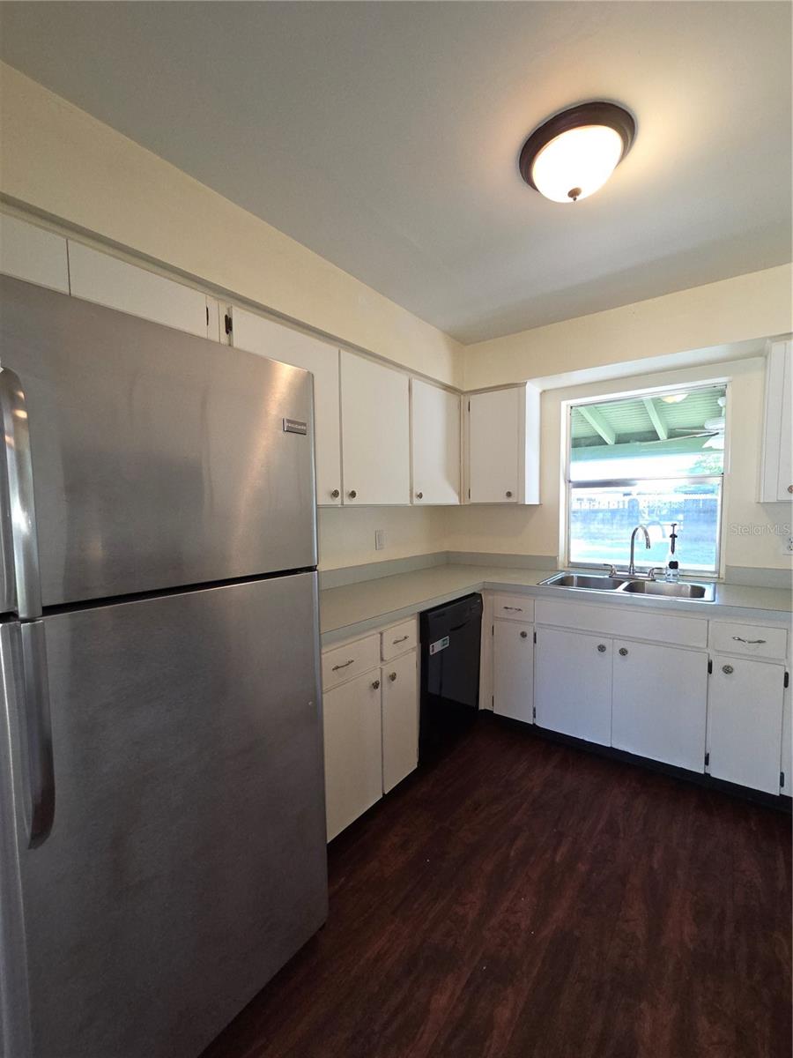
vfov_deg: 106.2
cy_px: 529
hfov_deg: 89.9
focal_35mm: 13
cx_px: 396
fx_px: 397
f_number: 2.2
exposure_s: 1/60
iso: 160
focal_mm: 2.2
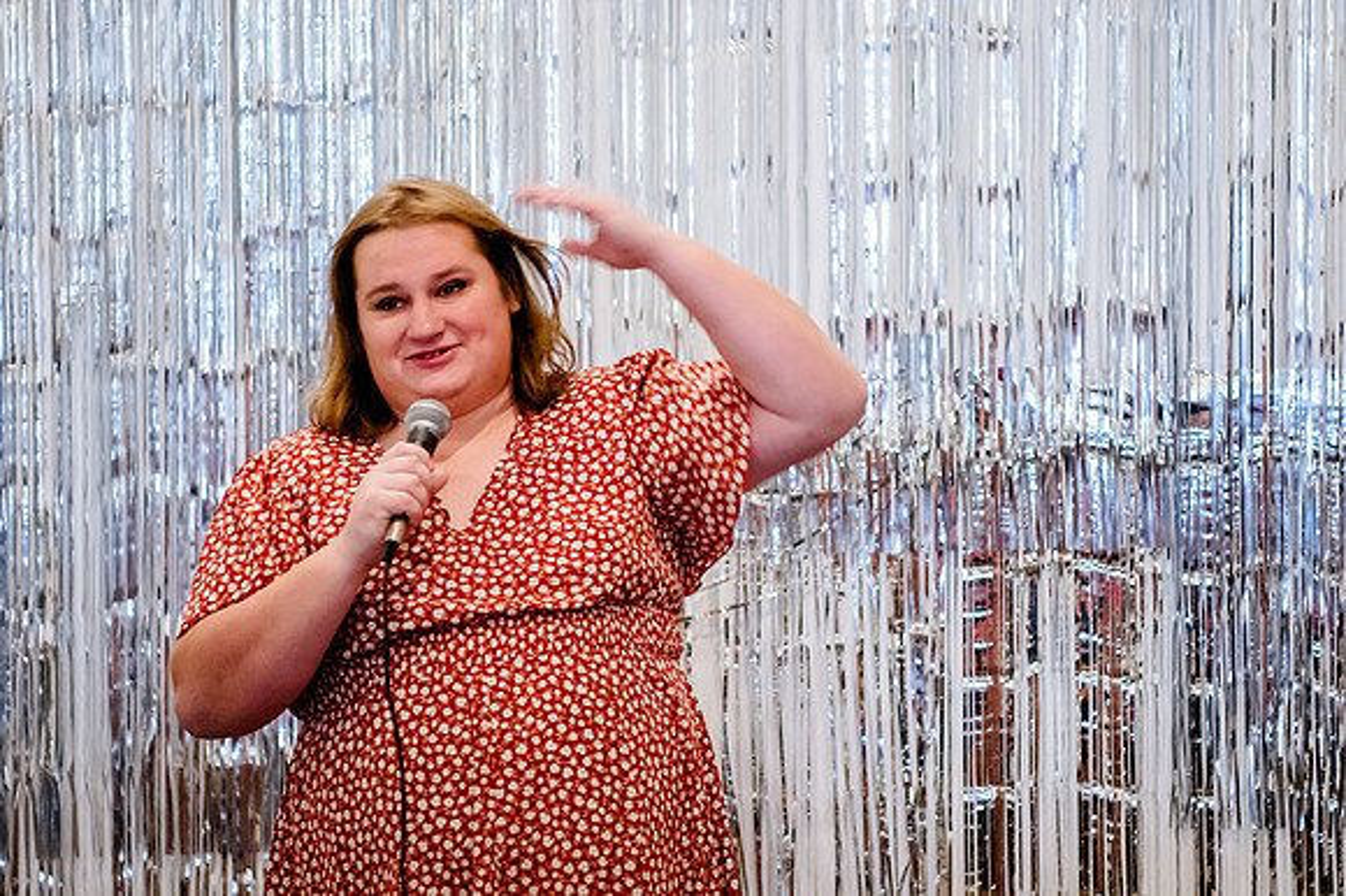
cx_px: 670
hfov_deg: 20.8
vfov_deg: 13.9
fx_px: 3663
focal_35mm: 98
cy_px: 436
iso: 6400
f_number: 2.8
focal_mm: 70
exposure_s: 1/80
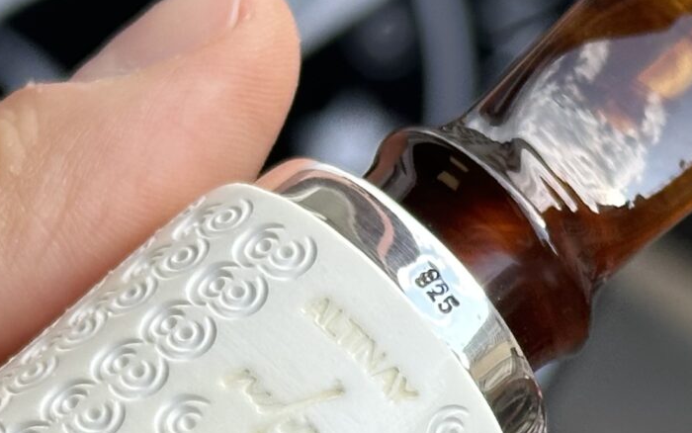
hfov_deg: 11.3
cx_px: 447
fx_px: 3509
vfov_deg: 7.0
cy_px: 439
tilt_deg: -20.9
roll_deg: -6.0
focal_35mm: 186
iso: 64
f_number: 1.78
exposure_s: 1/1199
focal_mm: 6.86
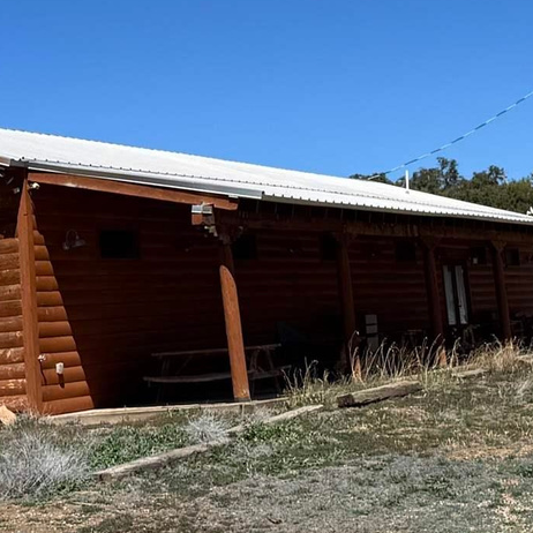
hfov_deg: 18.5
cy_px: 38
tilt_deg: +8.8
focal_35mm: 94
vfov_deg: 18.1
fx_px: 1638
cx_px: 323
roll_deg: +4.4
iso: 80
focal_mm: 6.76
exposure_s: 1/5814
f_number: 1.78
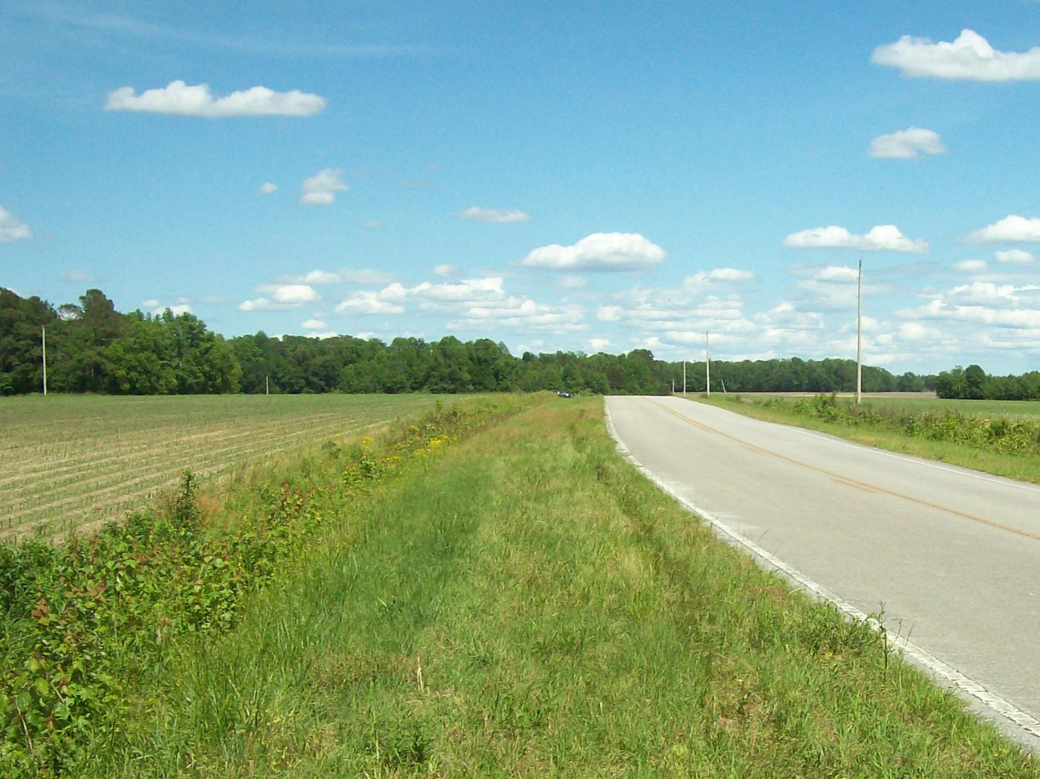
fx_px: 1591
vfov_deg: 27.3
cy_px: 548
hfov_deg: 35.8
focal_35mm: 53
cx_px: 698
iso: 80
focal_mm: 6
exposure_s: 1/757
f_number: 4.8
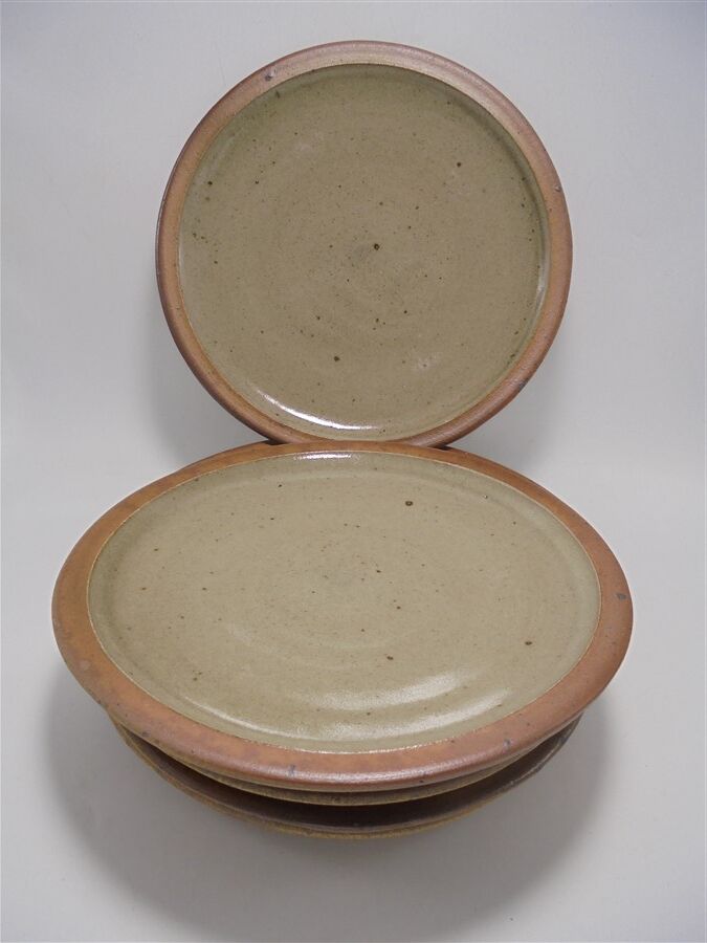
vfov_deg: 67.3
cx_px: 354
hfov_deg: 53.1
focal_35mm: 26
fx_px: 708
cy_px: 472
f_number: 3.5
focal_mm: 4.6
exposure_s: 1/80
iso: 100
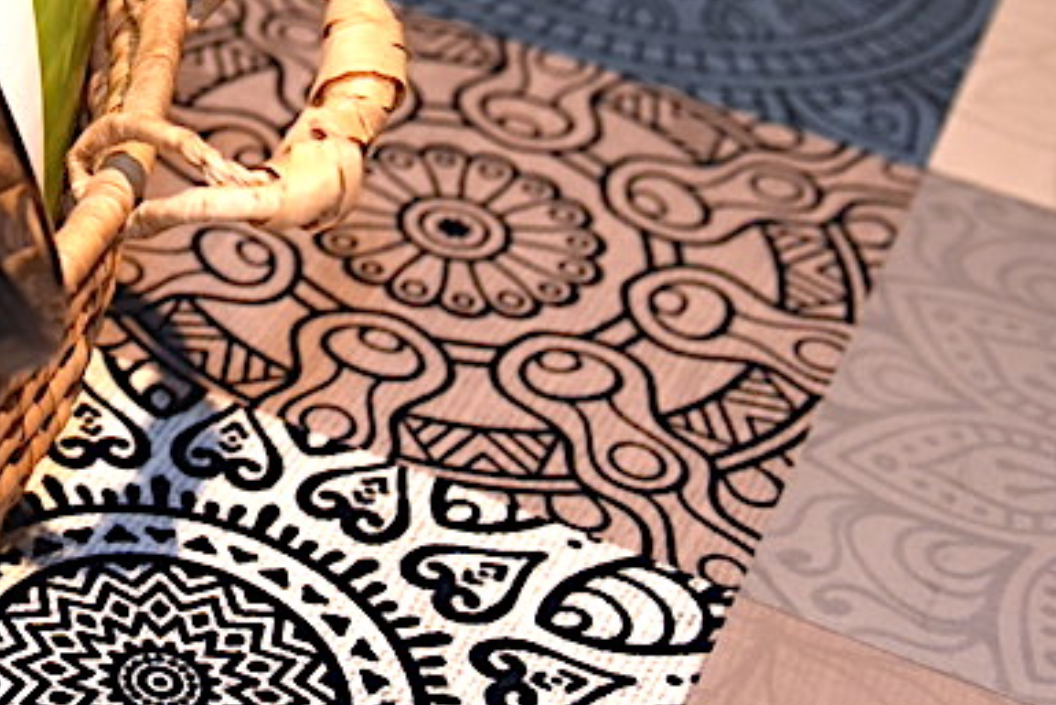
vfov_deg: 11.8
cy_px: -211
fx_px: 3316
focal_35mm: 113
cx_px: -343
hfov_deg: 17.0
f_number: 4
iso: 800
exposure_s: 1/125
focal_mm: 34
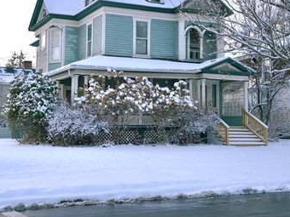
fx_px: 486
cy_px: 97
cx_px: 127
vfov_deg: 25.2
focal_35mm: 58
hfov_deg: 33.2
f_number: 4.5
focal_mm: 41
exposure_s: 1/60
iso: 100
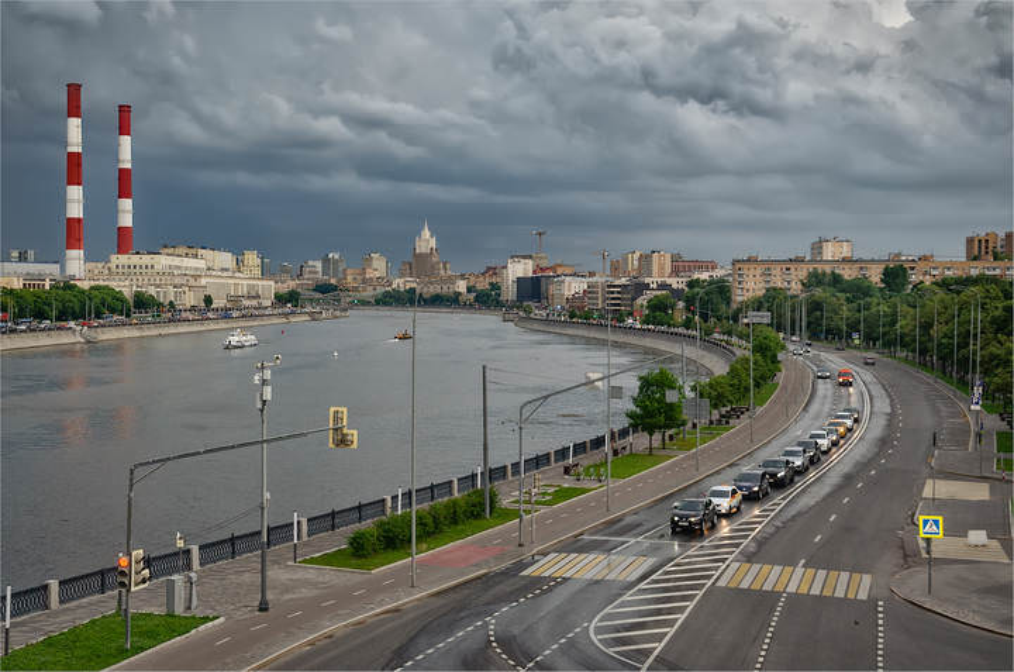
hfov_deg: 43.7
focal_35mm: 45
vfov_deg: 29.7
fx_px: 1265
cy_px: 336
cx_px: 507
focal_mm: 30
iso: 200
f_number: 8
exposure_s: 1/125
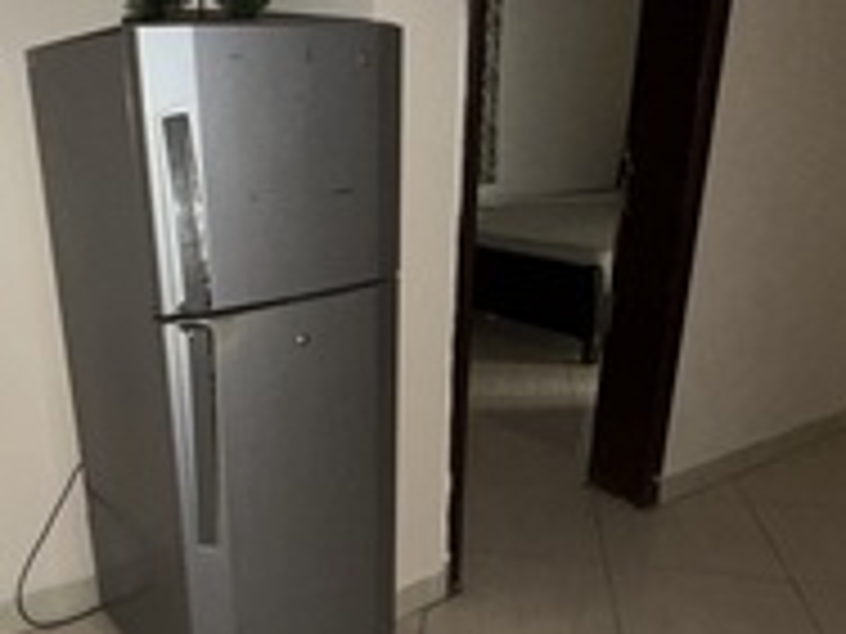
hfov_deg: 53.3
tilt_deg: -21.7
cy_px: 411
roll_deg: +2.2
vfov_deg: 41.4
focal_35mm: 34
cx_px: 308
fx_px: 831
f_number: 2.2
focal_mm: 2.22
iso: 250
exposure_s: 1/37
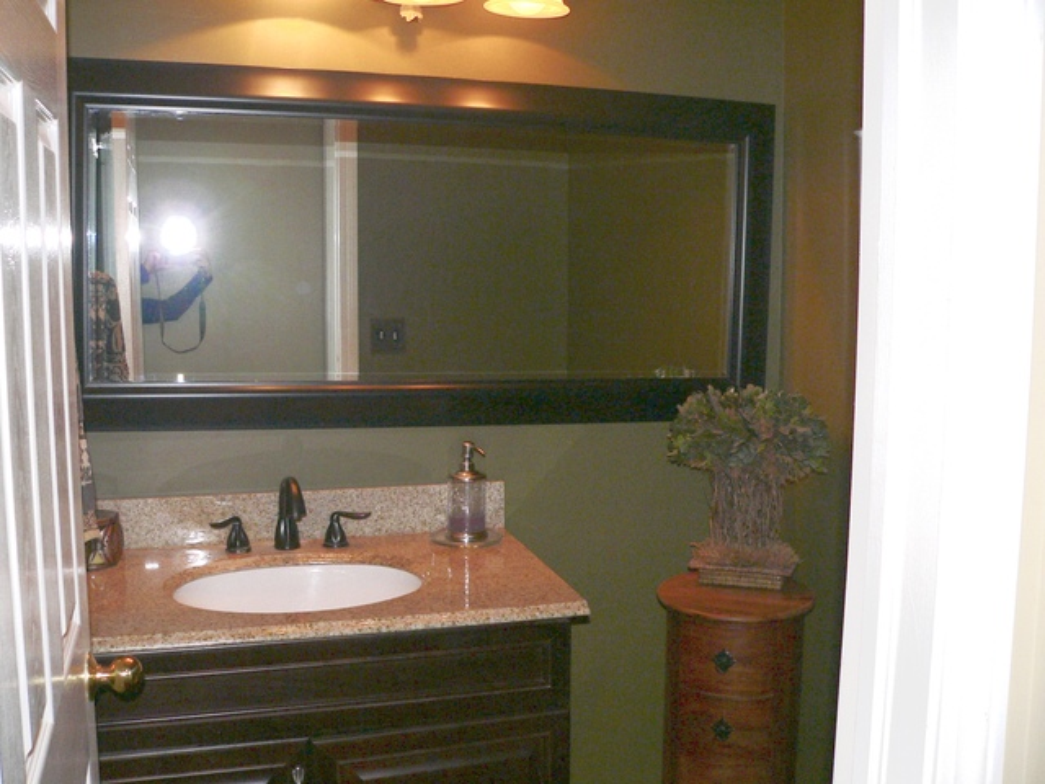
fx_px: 1087
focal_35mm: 36
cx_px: 522
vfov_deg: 39.7
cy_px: 392
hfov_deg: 51.4
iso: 100
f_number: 2.8
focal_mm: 6
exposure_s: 1/60
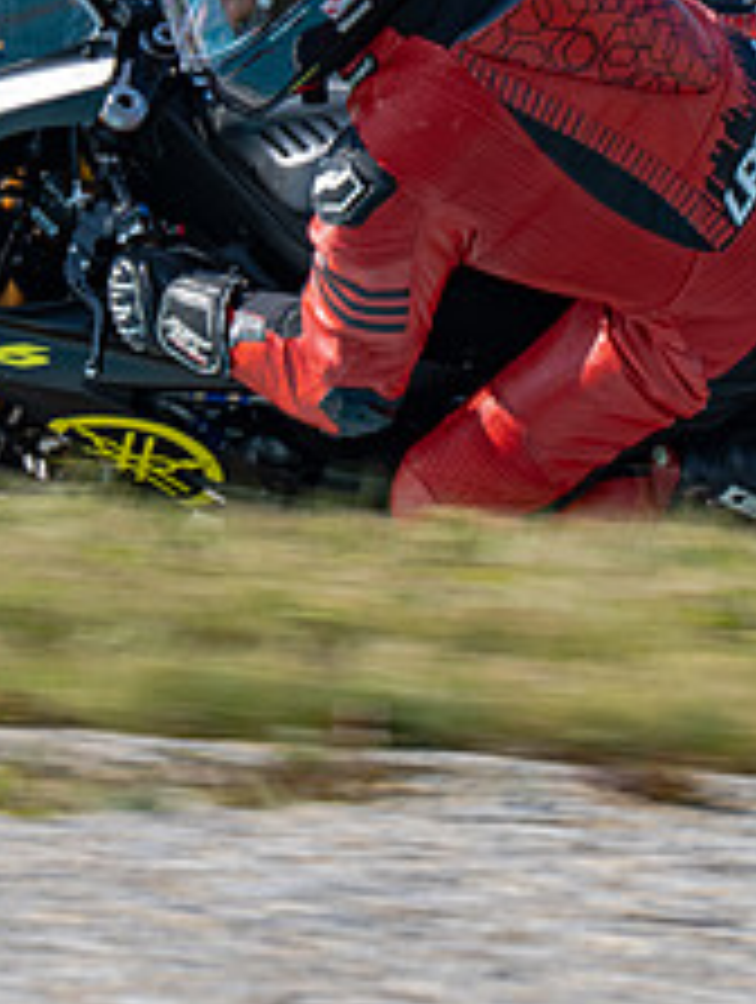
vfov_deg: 1.0
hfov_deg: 0.7
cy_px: 190
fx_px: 59176
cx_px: 382
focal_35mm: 2038
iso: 160
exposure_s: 1/250
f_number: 11
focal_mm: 600
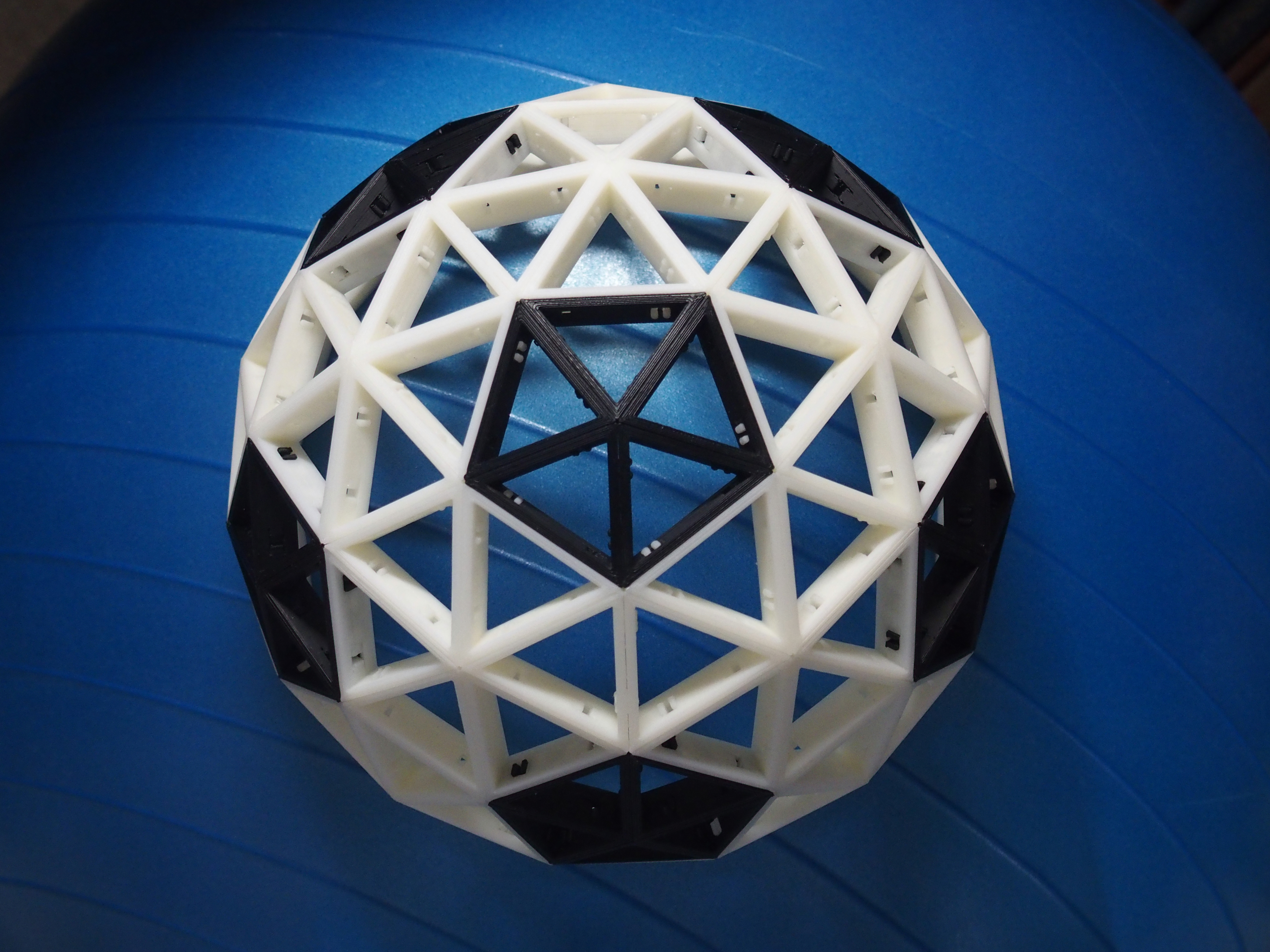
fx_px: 1834
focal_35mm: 50
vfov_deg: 29.1
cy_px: 476
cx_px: 635
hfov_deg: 38.2
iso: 640
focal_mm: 10.8
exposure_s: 1/50
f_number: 2.8
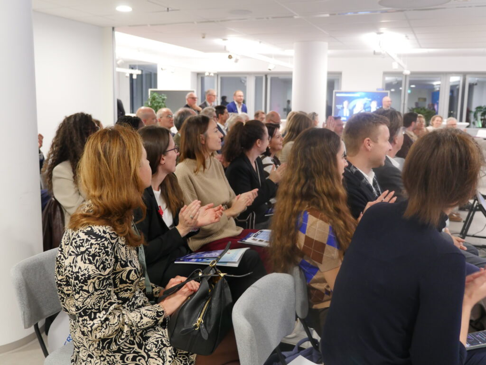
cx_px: 243
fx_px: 477
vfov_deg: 41.8
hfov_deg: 54.0
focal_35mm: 34
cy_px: 182
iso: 1250
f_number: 2.8
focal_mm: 17
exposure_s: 1/60
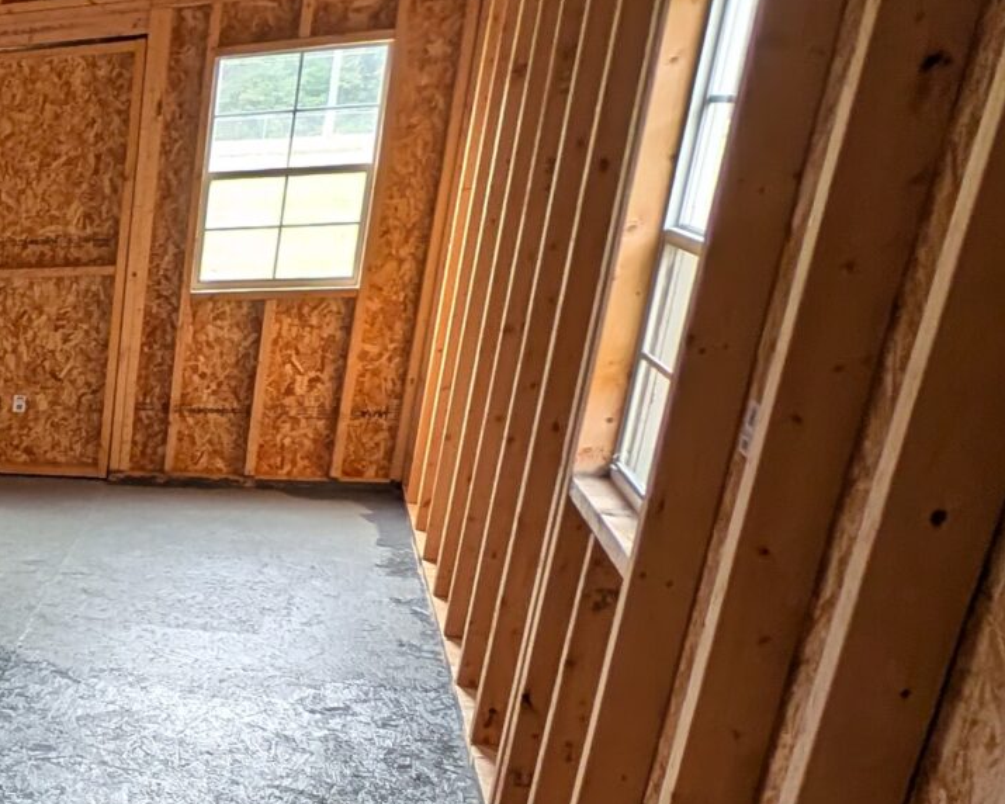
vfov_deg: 34.3
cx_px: -433
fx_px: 1249
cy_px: 670
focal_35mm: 42
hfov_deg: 29.9
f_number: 1.95
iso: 70
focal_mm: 2.23
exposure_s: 1/96.1
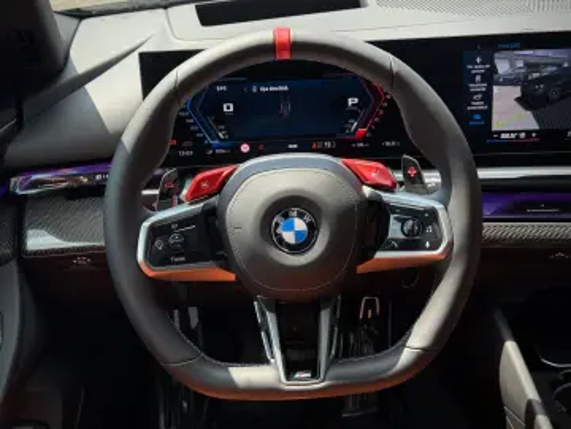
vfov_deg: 30.3
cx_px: 286
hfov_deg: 39.7
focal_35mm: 48
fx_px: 792
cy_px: 214
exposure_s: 1/522
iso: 64
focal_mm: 6.76
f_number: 1.78
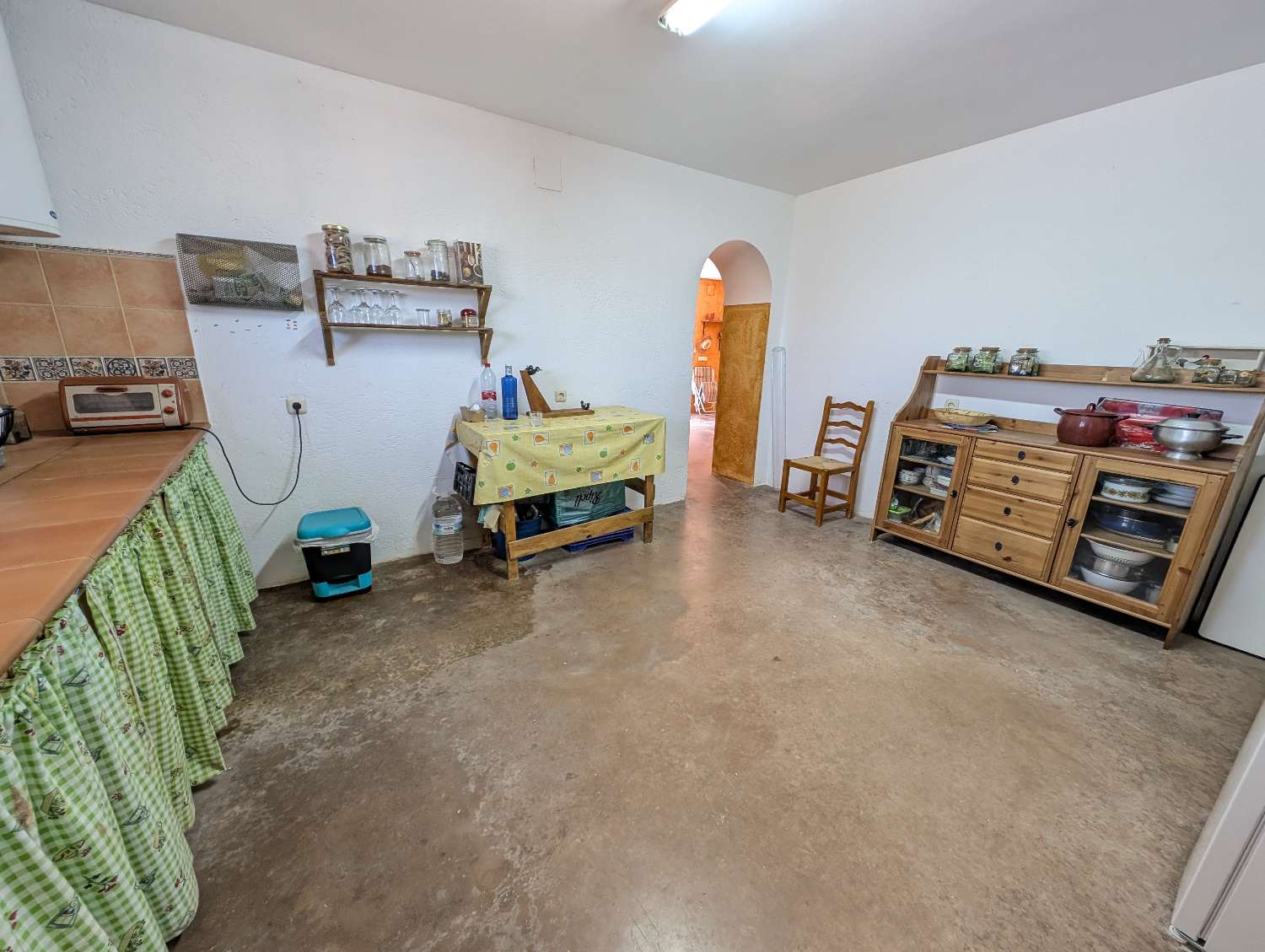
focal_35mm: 12
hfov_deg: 110.5
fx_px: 439
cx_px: 632
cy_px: 476
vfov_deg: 94.6
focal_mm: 2.23
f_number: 1.95
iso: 219
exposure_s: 1/50
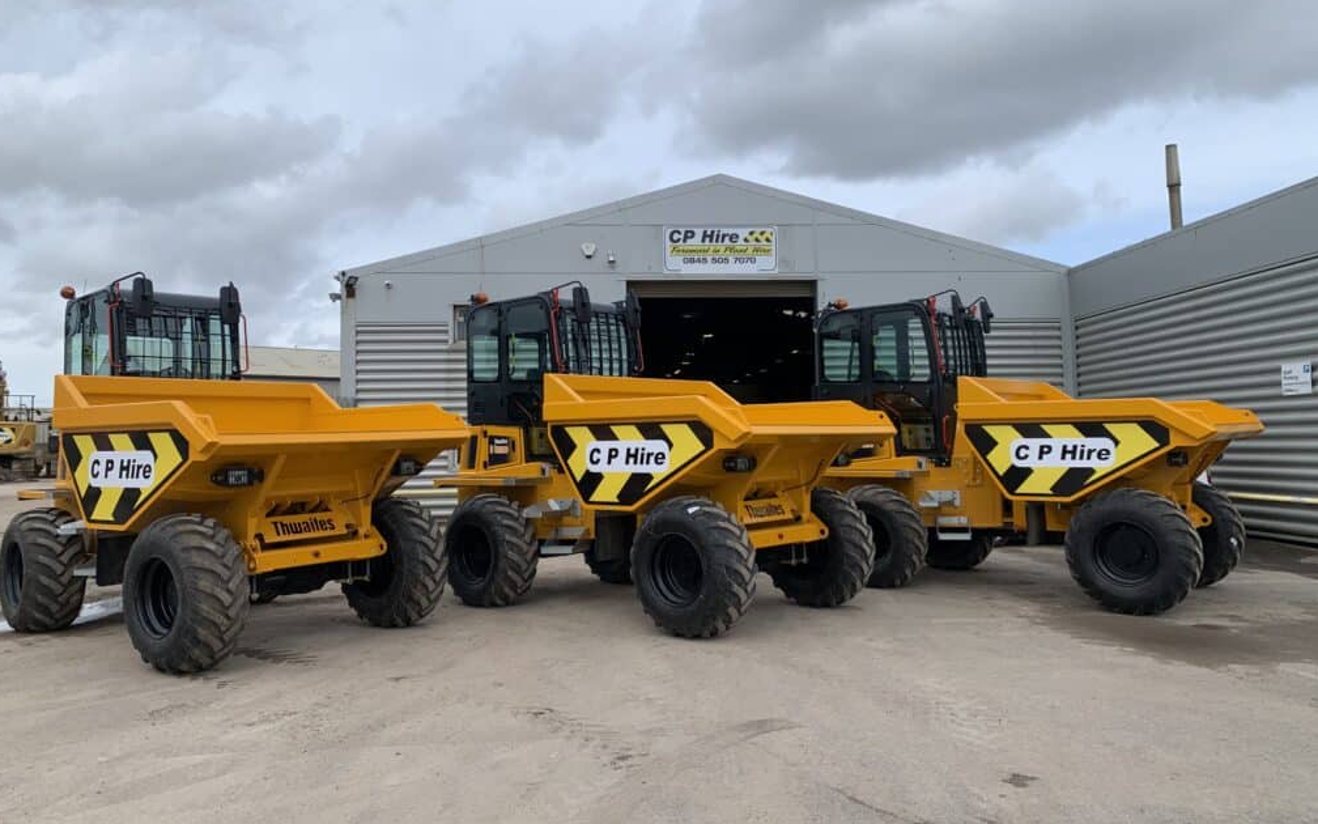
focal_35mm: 28
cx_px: 652
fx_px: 1006
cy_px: 386
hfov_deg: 66.5
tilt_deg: +3.6
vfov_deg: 44.5
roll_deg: +0.1
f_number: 1.8
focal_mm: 4.25
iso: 25
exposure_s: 1/2481
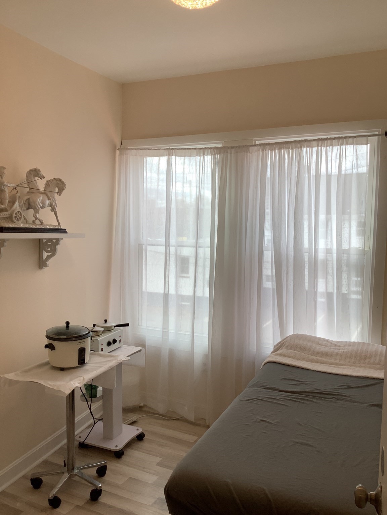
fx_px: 462
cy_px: 258
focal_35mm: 31
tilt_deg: -1.9
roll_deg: -0.4
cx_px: 194
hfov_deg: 45.4
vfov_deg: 58.4
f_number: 2.4
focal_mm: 3.3
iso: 25
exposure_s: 1/144
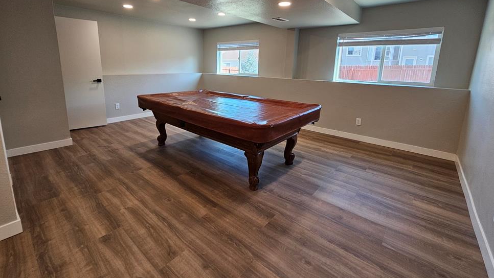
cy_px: 108
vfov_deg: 69.7
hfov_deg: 103.0
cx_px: 245
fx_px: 197
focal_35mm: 15
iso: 80
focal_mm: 2.2
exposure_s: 1/60
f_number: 2.2
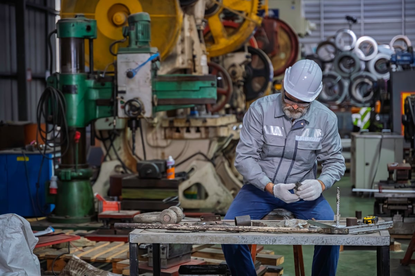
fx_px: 864
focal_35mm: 75
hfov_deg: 27.0
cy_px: 138
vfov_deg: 18.2
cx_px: 208
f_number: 2.8
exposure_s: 1/200
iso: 1000
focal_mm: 75
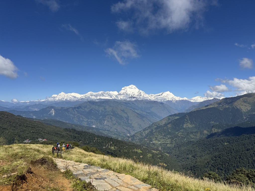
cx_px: 128
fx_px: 177
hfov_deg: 71.6
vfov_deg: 56.8
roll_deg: -0.7
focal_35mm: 24
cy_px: 96
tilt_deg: +3.3
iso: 80
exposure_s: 1/6410
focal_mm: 6.76
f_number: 1.78
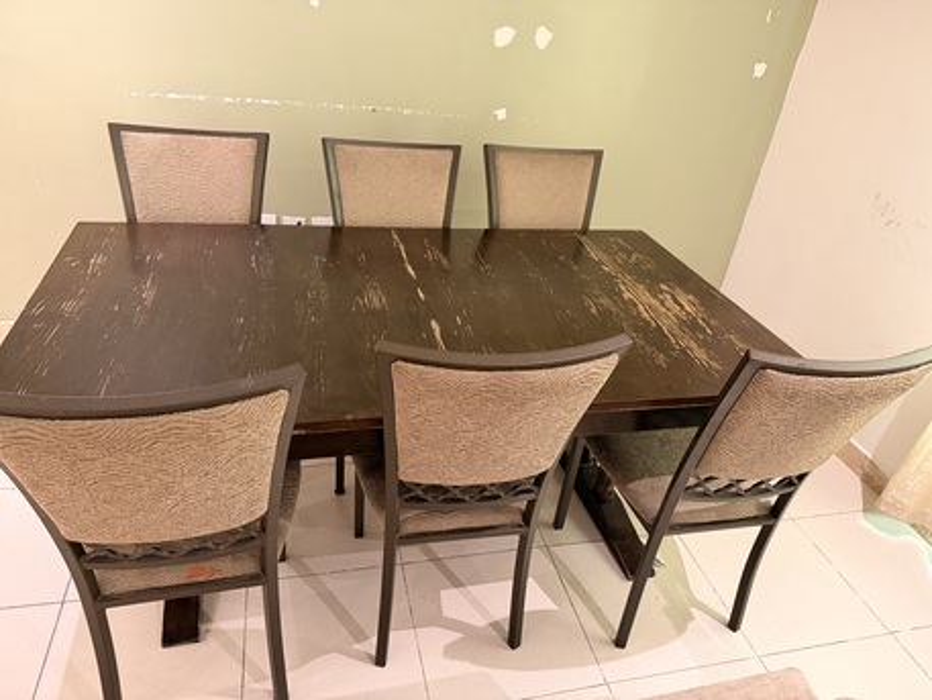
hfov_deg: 71.6
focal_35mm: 24
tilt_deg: -31.2
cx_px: 466
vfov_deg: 56.8
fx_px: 646
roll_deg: -7.7
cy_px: 350
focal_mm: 6.76
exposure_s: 1/60
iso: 800
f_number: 1.78
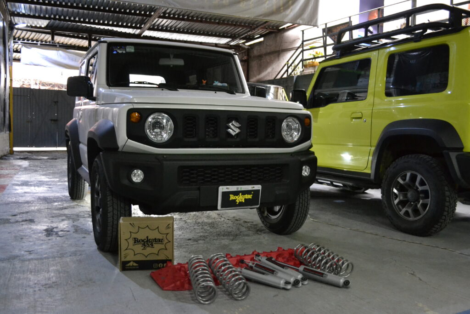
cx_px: 235
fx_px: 431
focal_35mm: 33
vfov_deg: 40.0
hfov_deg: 57.2
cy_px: 157
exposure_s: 1/40
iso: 3200
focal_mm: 22
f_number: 3.8
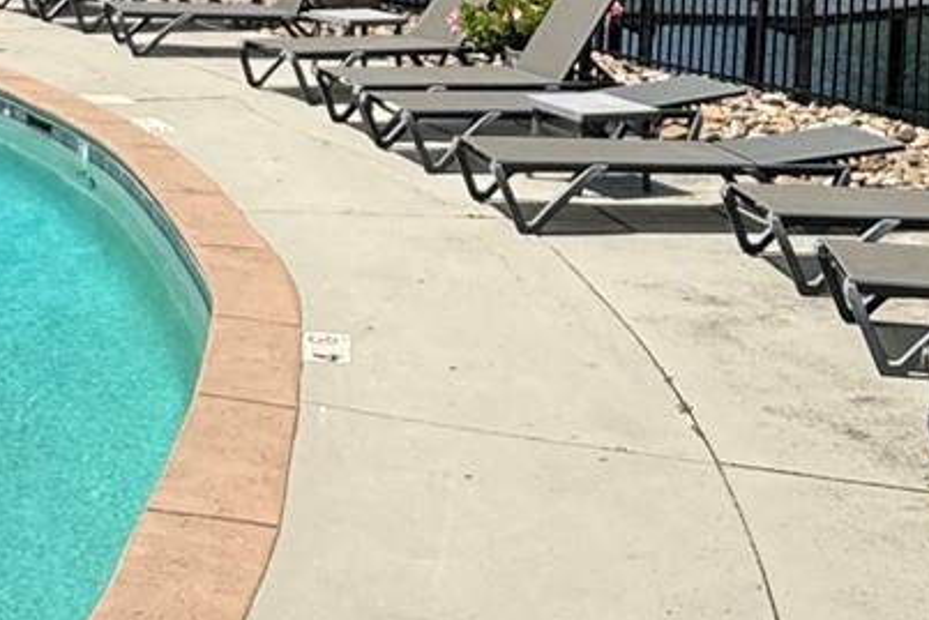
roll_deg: -1.8
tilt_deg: -2.1
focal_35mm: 74
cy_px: -187
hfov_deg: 27.0
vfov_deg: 17.3
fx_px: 1910
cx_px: 258
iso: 50
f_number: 2.2
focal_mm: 2.22
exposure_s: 1/2208
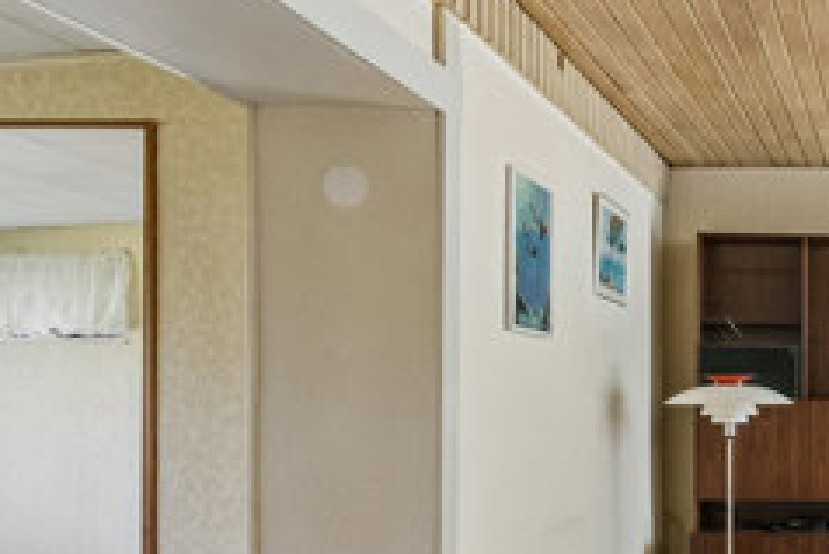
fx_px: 1083
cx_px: 965
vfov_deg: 28.4
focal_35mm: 47
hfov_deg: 34.5
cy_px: 385
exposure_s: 1/40
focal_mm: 14
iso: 640
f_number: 5.6
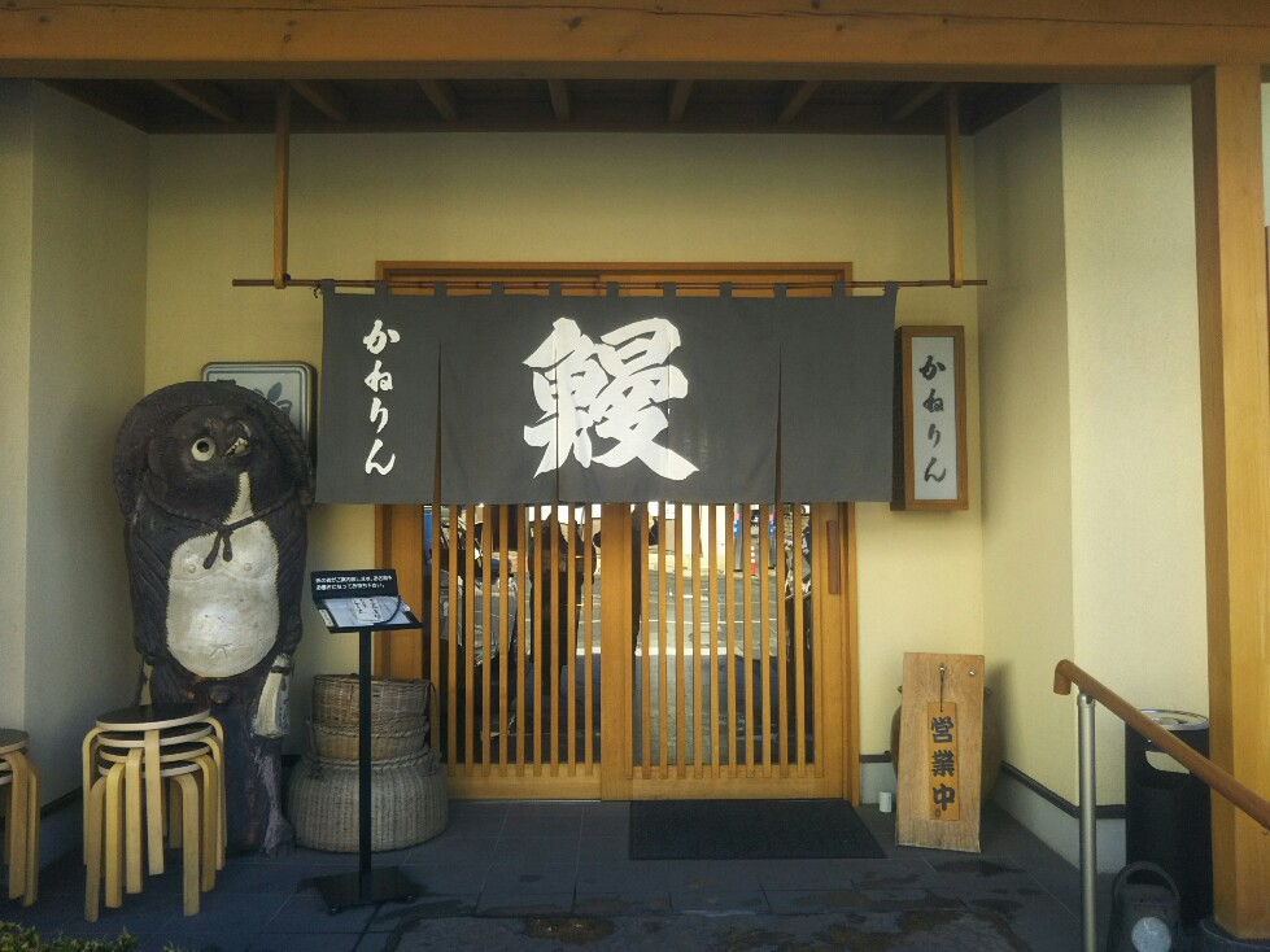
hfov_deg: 60.0
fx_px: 1101
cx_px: 635
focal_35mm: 30
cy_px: 476
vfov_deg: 46.8
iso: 32
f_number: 2.2
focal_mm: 4
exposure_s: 1/120
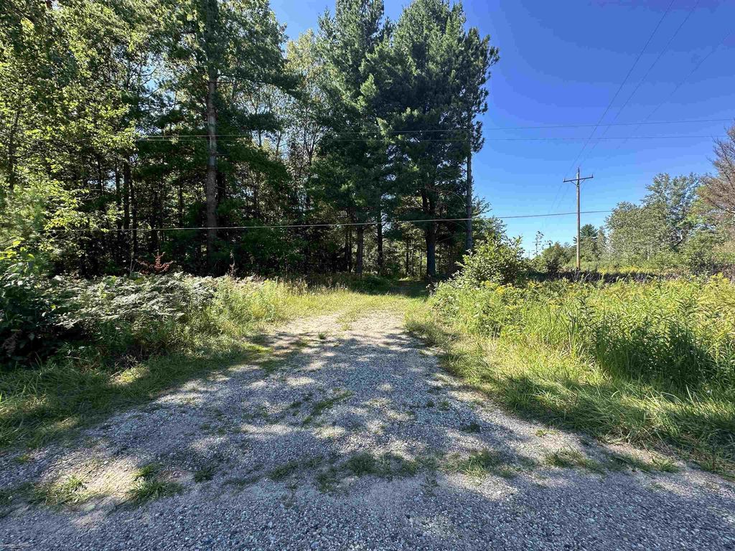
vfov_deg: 85.7
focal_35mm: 14
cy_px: 276
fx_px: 297
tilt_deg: -0.7
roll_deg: -0.6
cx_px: 368
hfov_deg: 102.1
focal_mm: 2.22
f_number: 2.2
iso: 40
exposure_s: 1/471
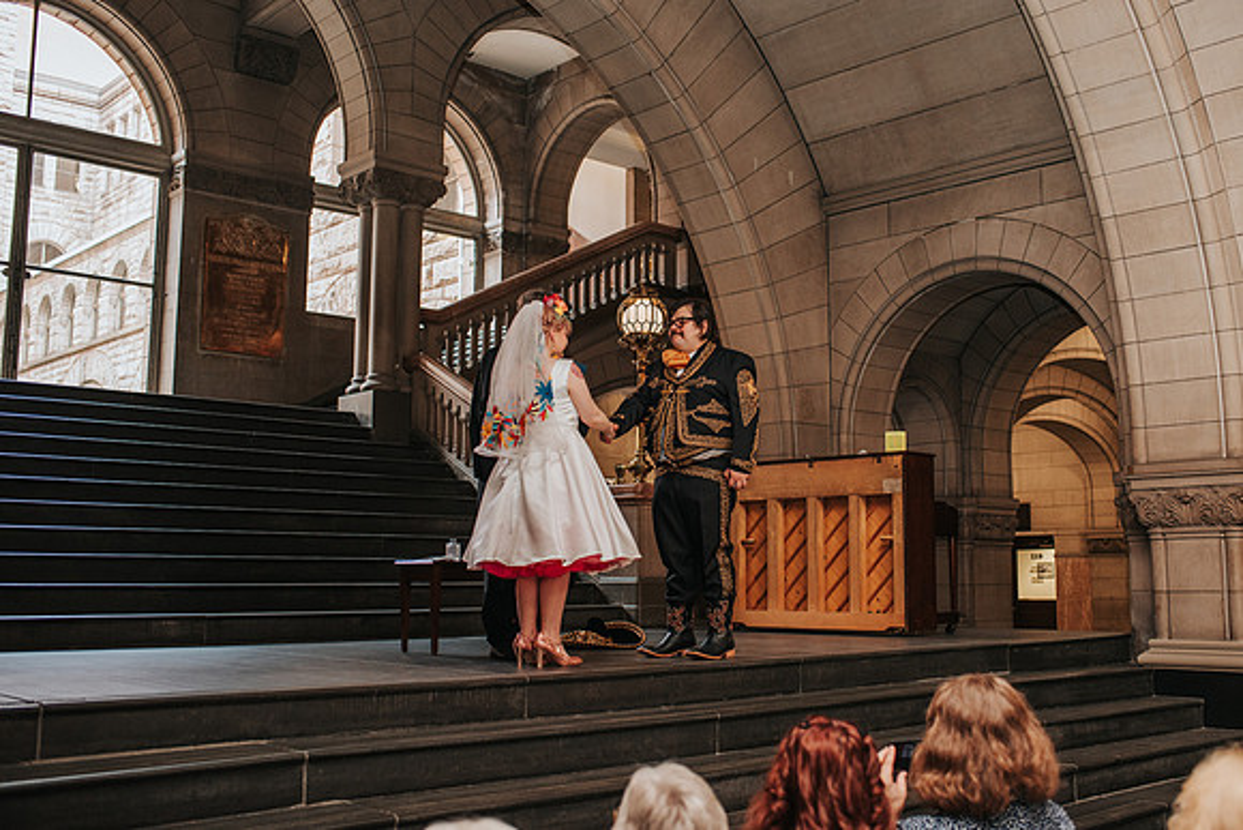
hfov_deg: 49.8
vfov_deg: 34.4
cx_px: 678
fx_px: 1337
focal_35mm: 39
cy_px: 381
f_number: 3.2
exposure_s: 1/200
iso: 1000
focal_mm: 35
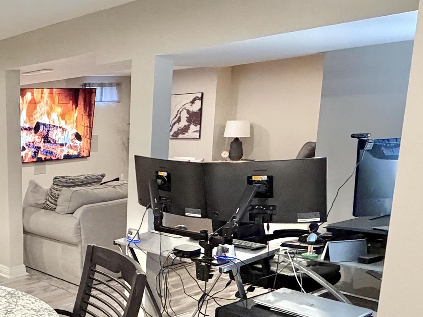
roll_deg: +2.3
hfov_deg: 37.6
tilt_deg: -12.1
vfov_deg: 33.7
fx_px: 513
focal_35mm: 42
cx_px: -40
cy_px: 235
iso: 640
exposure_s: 1/59
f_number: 2.2
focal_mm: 2.22
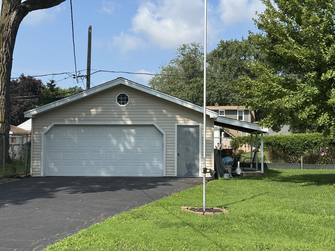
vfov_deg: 30.3
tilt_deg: +1.7
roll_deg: -0.3
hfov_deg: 39.7
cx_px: 168
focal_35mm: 48
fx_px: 465
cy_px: 126
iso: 64
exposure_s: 1/3817
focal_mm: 6.76
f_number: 1.78
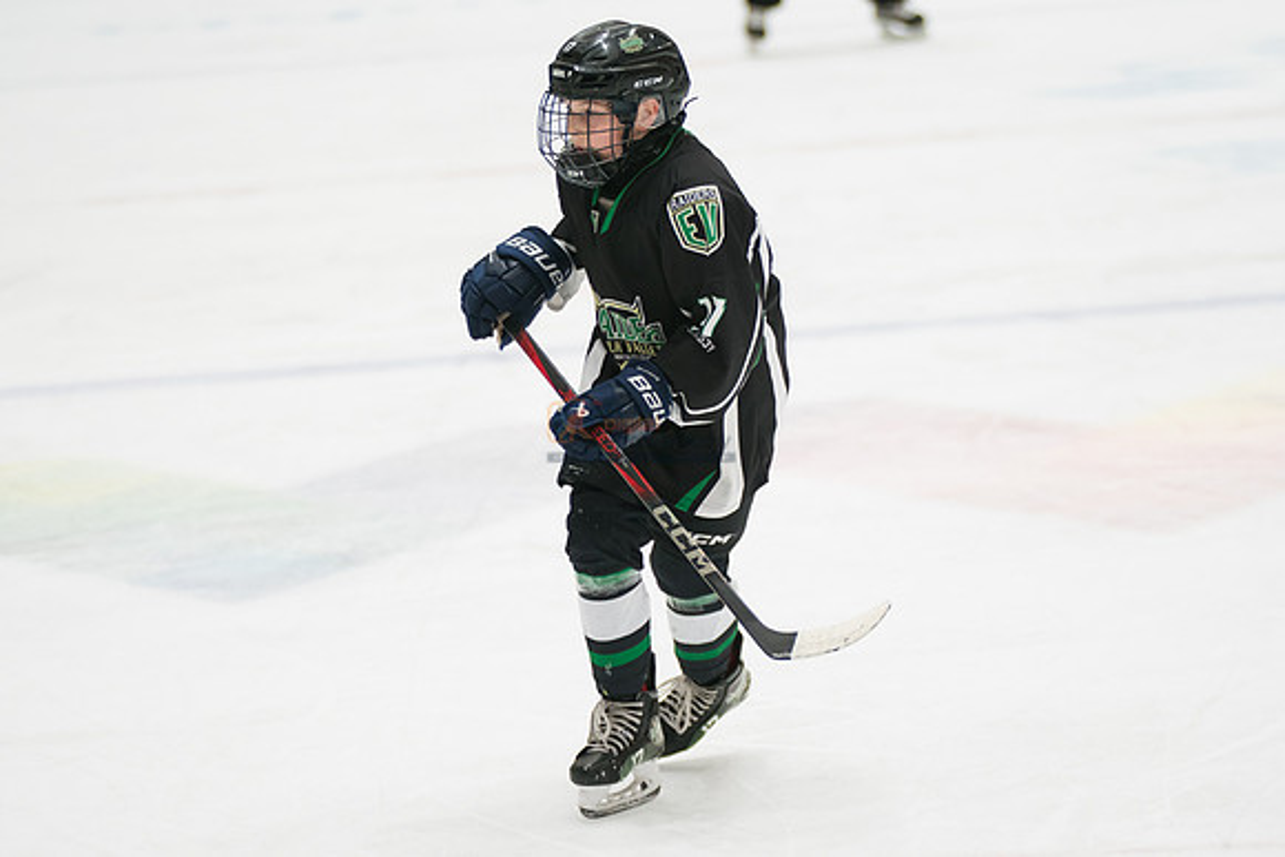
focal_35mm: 222
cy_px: 428
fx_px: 7926
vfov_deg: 6.2
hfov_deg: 9.3
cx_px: 642
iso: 1600
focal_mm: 148
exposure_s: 1/800
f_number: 3.2
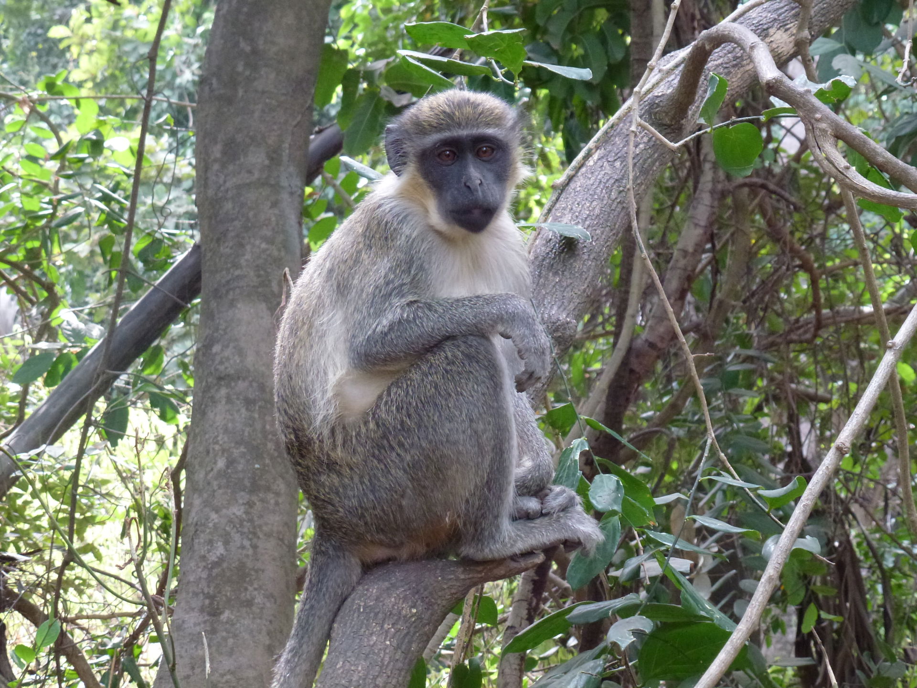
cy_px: 344
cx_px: 458
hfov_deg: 20.4
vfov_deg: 15.4
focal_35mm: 96
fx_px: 2543
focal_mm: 17.3
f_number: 5
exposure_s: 1/40
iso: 400
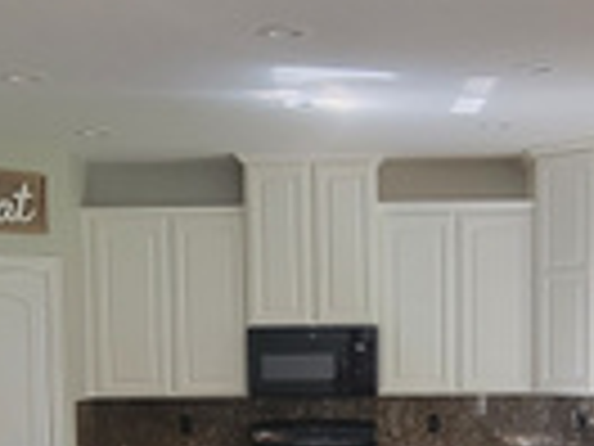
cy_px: 441
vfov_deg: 22.4
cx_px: 342
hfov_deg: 30.7
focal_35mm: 63
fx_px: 1081
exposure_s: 1/60
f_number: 2.2
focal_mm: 2.2
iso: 125
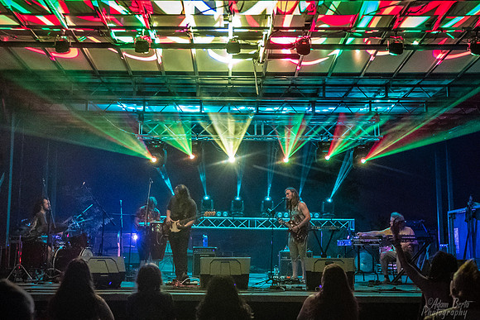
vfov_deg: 27.5
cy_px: 139
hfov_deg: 40.3
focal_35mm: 49
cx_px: 245
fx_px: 654
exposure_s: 1/60
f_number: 2.8
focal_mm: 28
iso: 3200
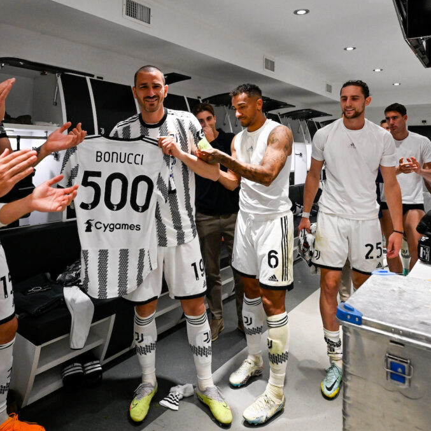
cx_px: 143
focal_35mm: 18
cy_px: 216
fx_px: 254
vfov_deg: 80.7
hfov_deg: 78.0
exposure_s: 1/500
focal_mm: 14
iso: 2500
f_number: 2.8
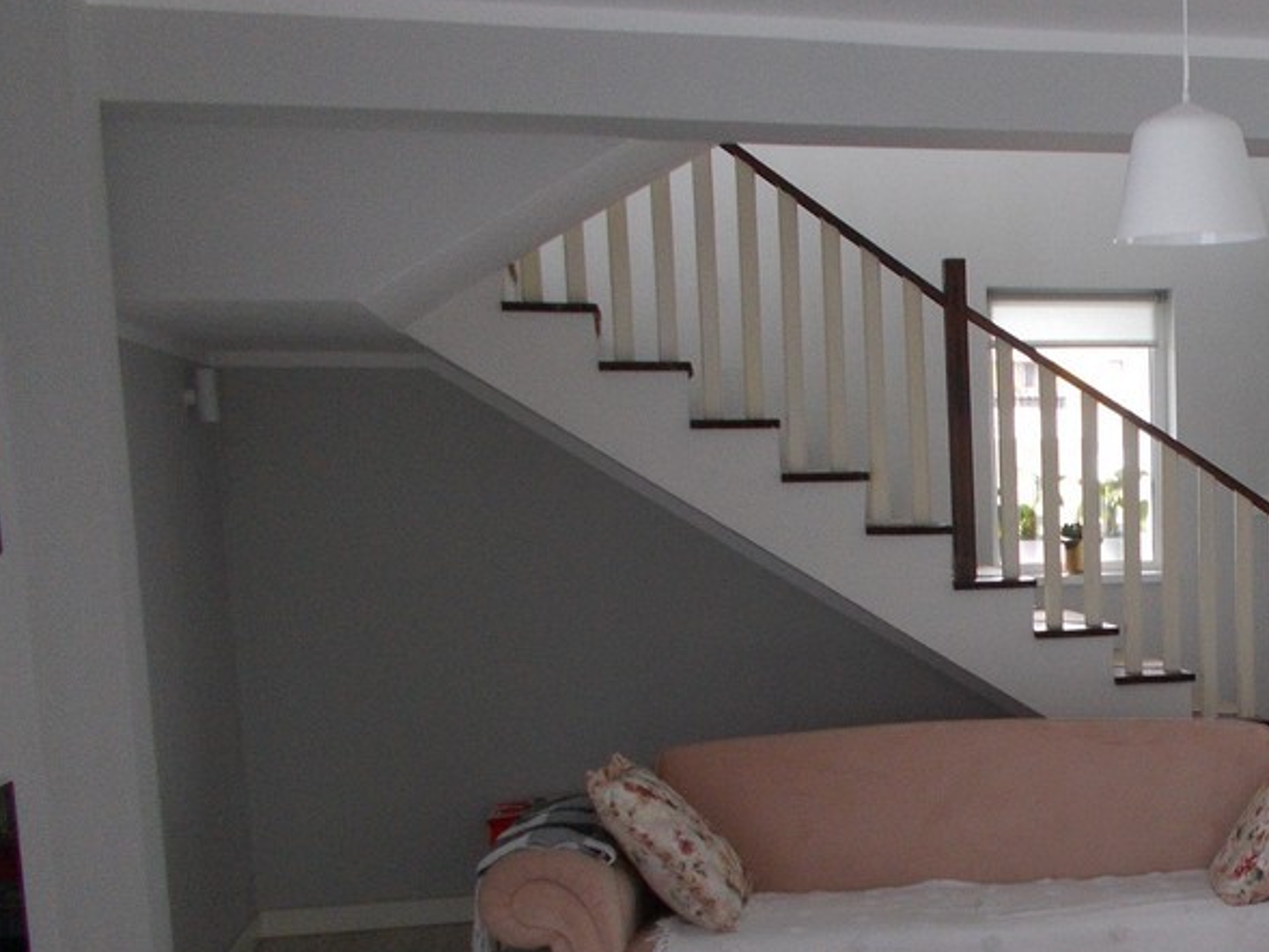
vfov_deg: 27.1
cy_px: 739
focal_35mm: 53
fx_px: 1943
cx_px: 1204
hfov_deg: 33.7
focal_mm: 4.6
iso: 160
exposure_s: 1/25
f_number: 3.2
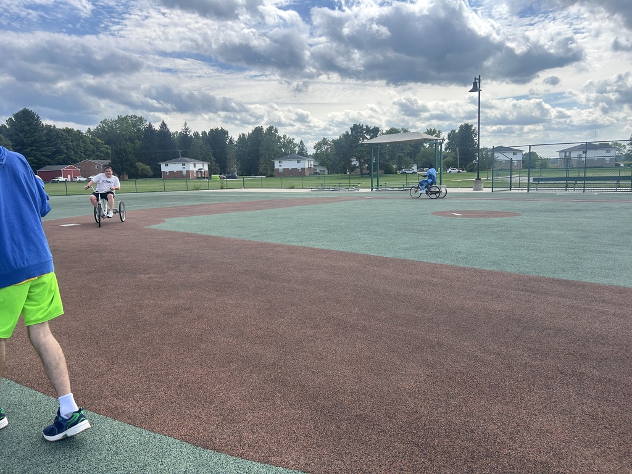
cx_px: 316
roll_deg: +0.4
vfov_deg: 53.1
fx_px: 475
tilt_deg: -7.8
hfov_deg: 67.3
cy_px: 237
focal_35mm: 26
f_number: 1.5
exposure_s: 1/3831
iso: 50
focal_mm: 5.7
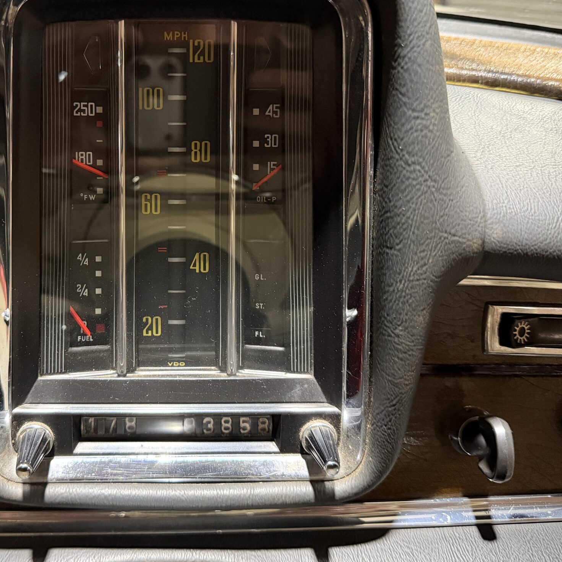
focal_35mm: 37
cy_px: 214
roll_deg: +0.7
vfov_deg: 44.6
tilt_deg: -22.3
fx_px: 680
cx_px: 177
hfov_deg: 44.1
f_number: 1.78
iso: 640
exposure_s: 1/33
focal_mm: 6.76
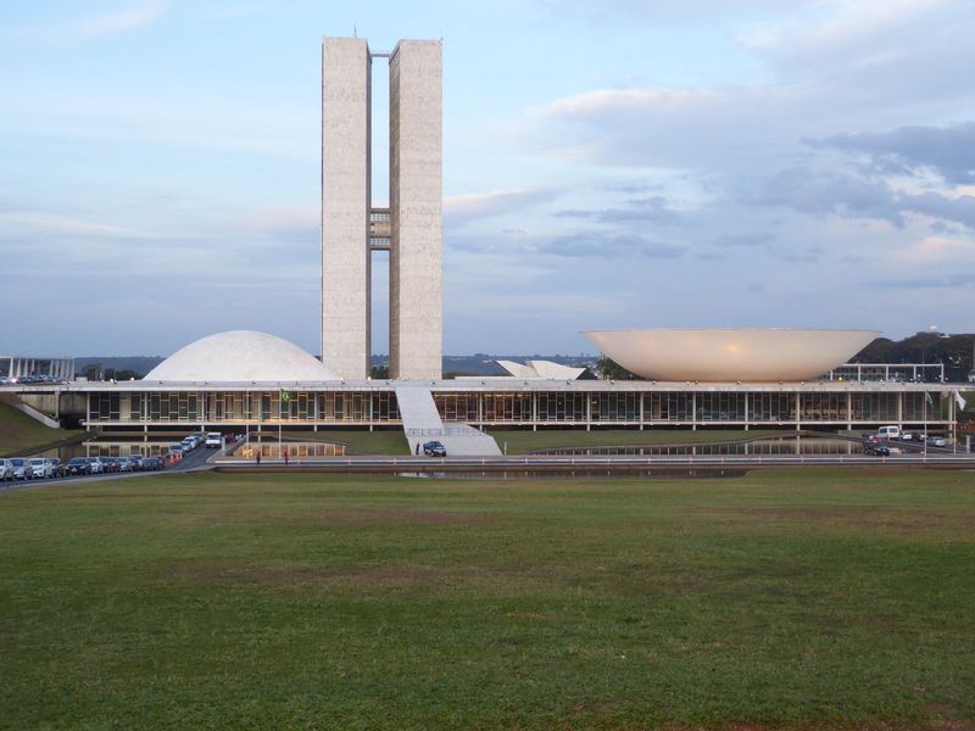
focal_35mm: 53
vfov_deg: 27.5
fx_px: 1493
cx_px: 488
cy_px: 366
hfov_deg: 36.2
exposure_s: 1/60
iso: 125
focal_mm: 9
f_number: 4.1
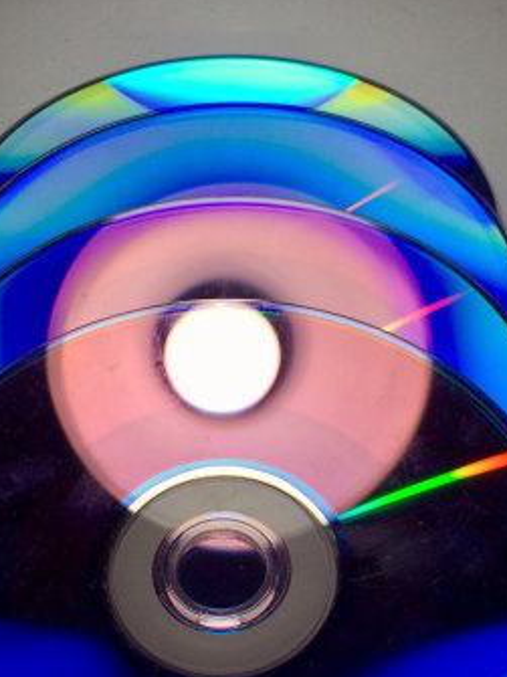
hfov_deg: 27.5
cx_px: 237
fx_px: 1036
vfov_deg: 36.0
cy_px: 412
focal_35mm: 53
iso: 32
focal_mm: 4.15
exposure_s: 1/586
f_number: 2.2
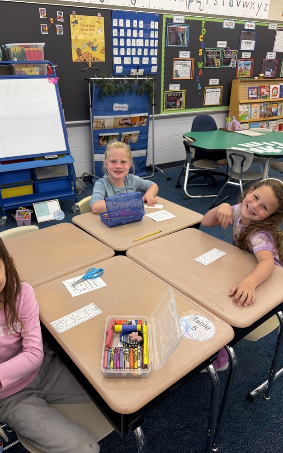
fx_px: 321
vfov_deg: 70.4
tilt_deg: -26.2
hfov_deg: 47.6
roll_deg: +0.3
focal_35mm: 26
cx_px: 133
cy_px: 231
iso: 160
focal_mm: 6.76
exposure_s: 1/120
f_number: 1.78
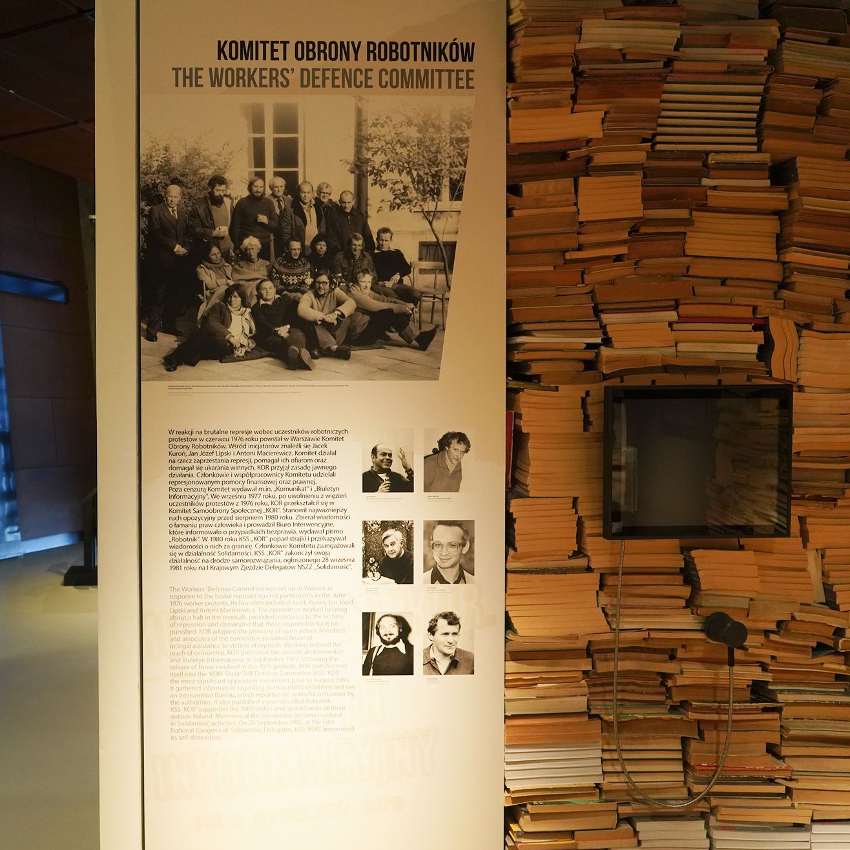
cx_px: 293
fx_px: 861
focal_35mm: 31
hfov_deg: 51.7
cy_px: 420
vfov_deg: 52.5
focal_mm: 24
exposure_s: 1/80
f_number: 5
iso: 3200
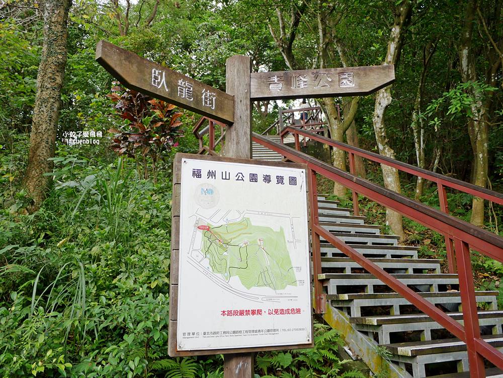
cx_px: 252
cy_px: 189
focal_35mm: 28
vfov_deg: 49.8
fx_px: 407
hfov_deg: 63.4
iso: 200
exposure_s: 1/320
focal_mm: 14
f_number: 2.5
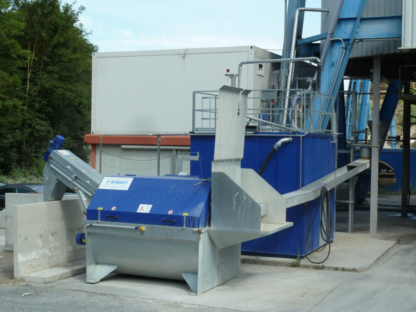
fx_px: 673
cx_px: 206
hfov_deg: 34.4
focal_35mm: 56
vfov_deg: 26.1
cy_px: 156
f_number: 3.9
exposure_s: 1/500
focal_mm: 9.1
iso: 100
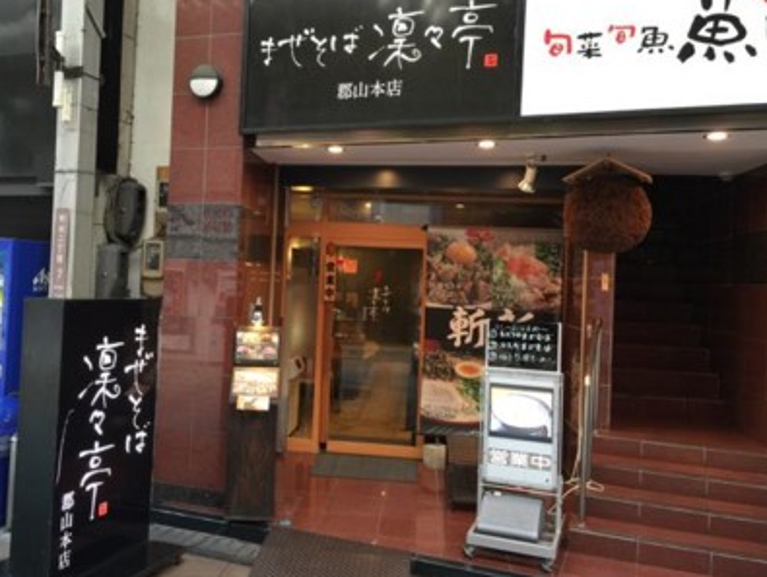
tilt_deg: +1.3
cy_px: 270
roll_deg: -2.1
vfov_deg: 43.0
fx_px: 732
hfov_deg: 55.2
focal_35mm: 33
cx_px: 342
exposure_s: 1/15
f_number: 2.2
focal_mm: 4.15
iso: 32
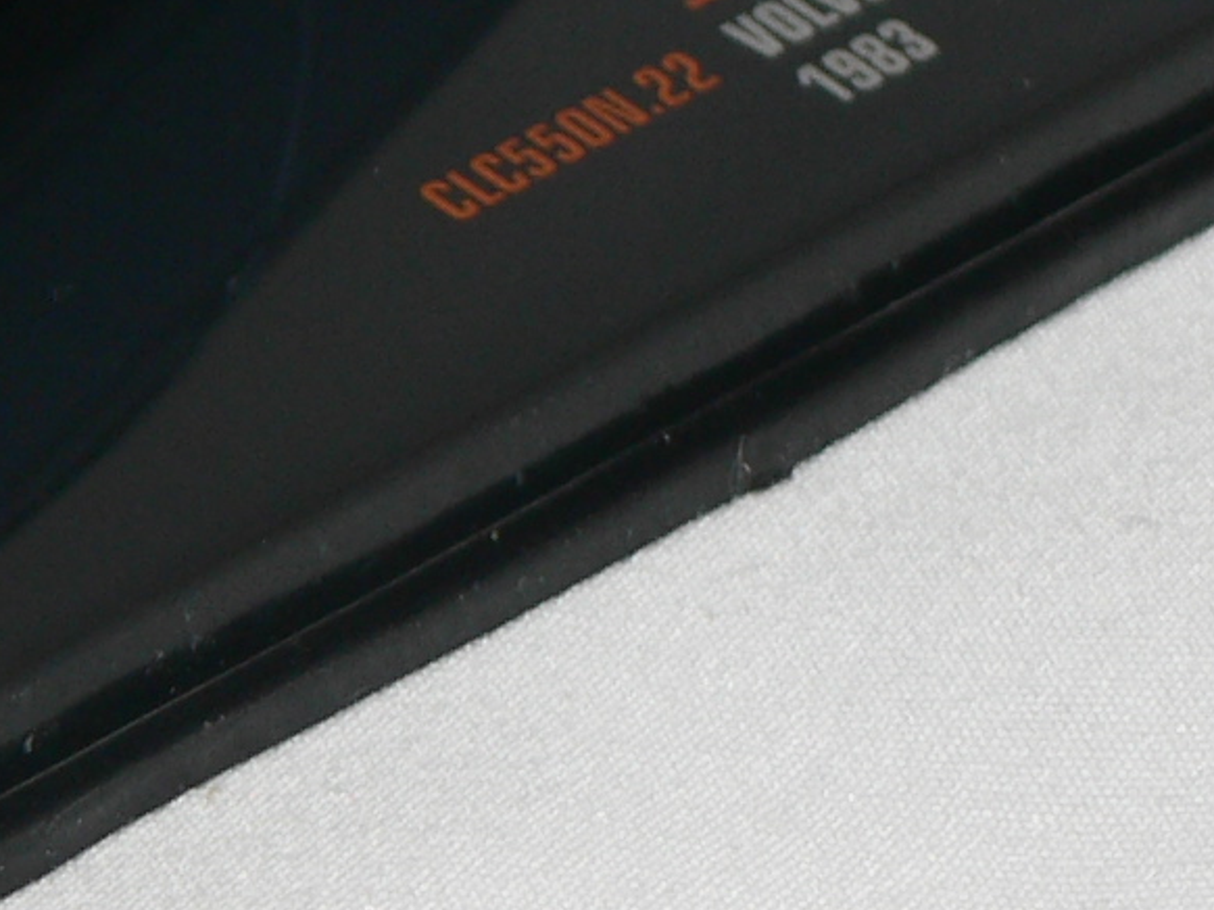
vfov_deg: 2.9
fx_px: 18054
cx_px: -678
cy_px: -459
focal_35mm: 515
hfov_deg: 3.8
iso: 80
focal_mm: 19.5
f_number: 3.2
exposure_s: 1/60
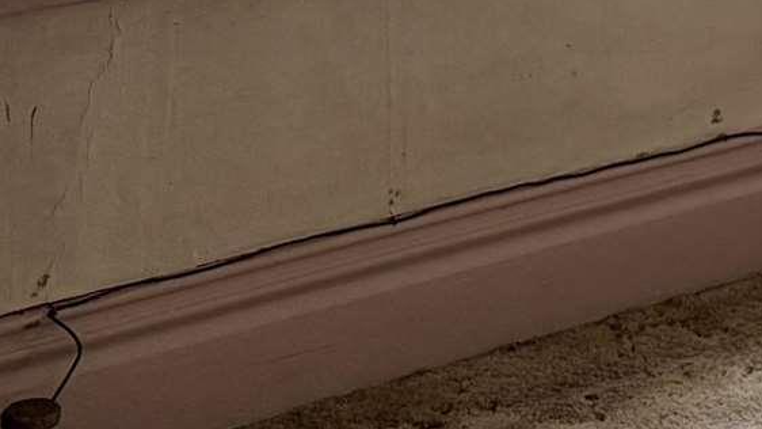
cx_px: 1703
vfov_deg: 7.7
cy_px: -699
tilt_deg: -0.9
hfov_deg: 12.5
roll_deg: -2.0
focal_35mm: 143
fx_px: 2889
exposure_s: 1/228
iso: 100
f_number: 1.78
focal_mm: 6.76
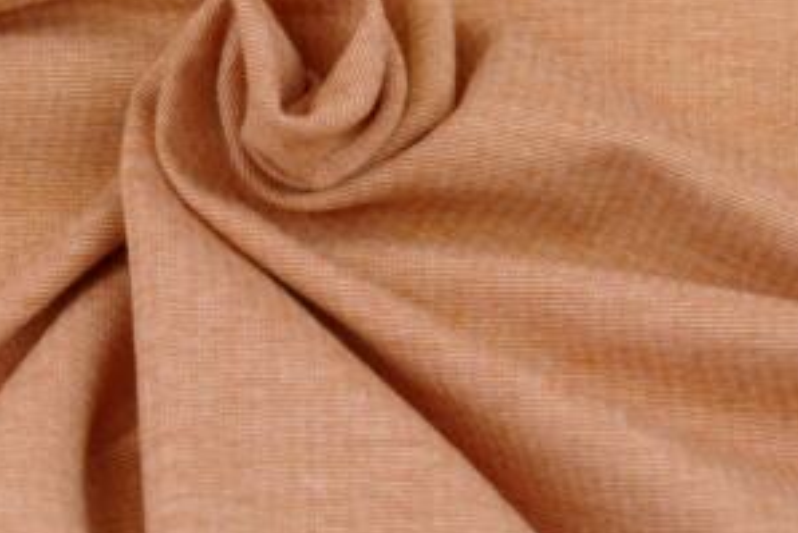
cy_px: 119
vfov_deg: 9.1
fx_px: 3326
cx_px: 252
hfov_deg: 13.7
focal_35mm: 150
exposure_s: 1/80
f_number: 3.8
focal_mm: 31.44
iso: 200
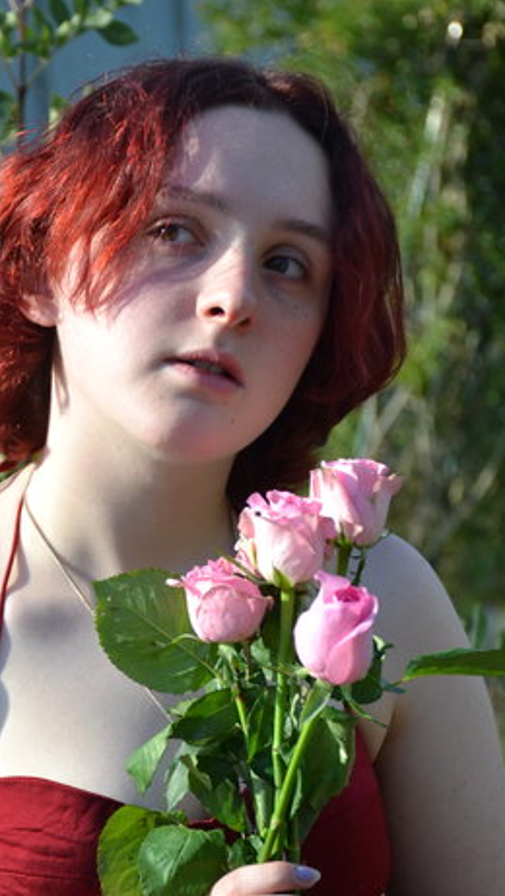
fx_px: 3397
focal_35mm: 143
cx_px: 153
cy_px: 515
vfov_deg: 15.0
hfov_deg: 8.5
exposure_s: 1/160
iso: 100
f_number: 6.3
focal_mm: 70
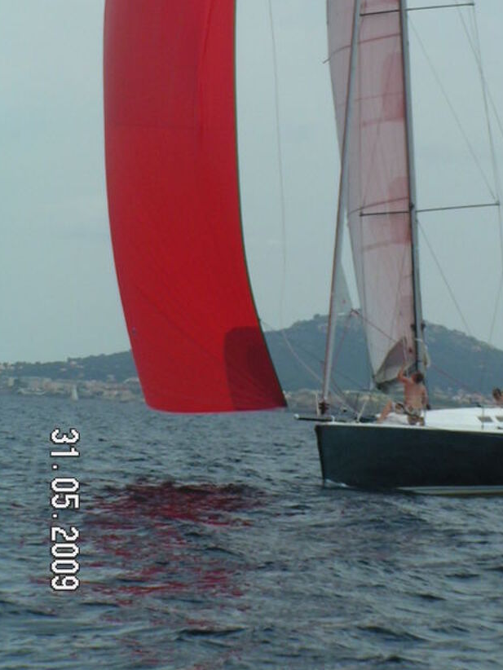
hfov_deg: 7.7
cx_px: 393
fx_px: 3737
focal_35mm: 193
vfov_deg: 10.2
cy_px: 139
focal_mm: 18.2
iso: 50
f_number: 5
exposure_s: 1/250
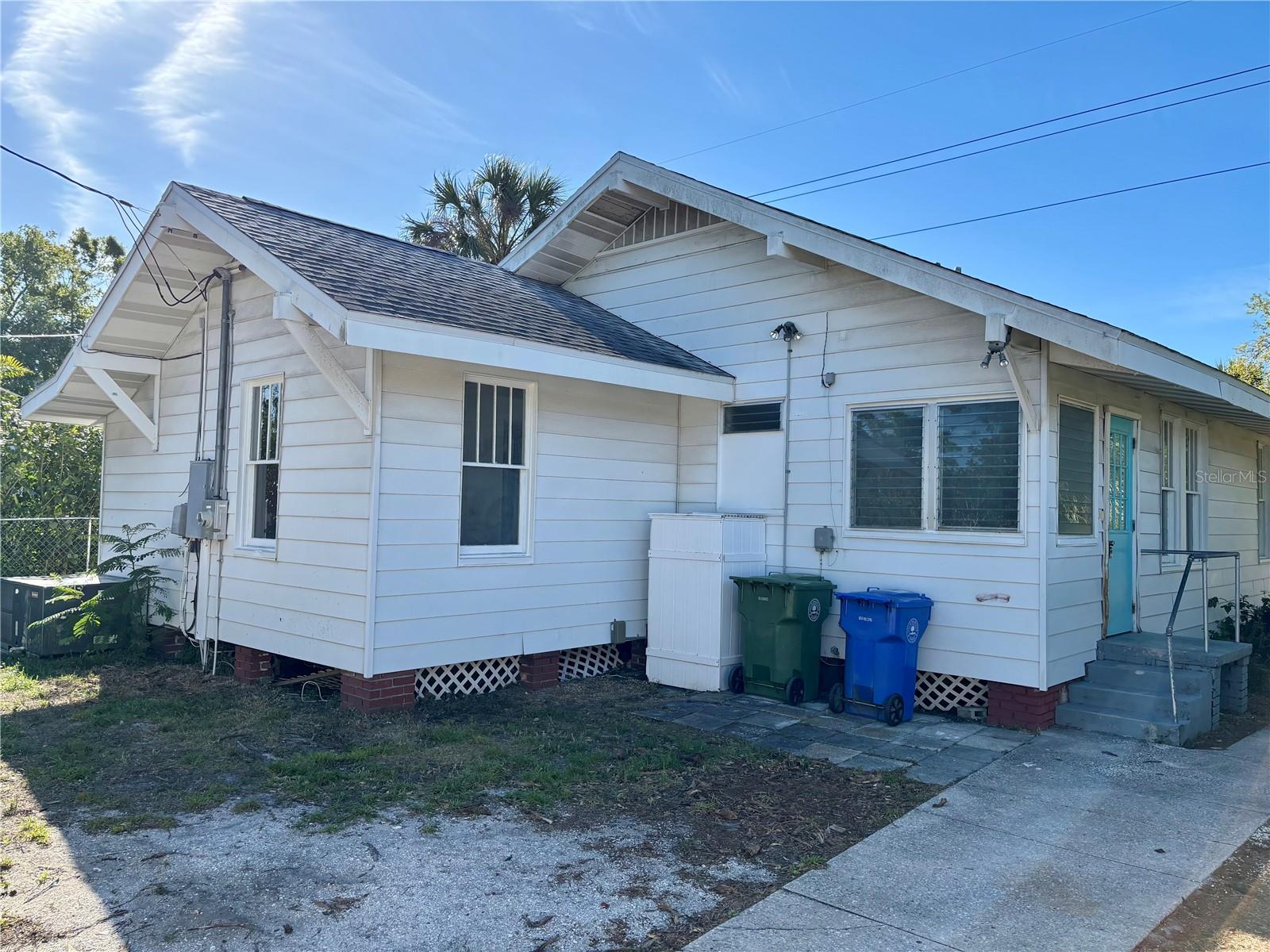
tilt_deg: +2.1
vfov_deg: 53.1
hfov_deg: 67.3
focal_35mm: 26
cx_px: 635
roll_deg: -0.6
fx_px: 954
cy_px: 476
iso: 50
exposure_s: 1/1984
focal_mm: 5.96
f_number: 1.6
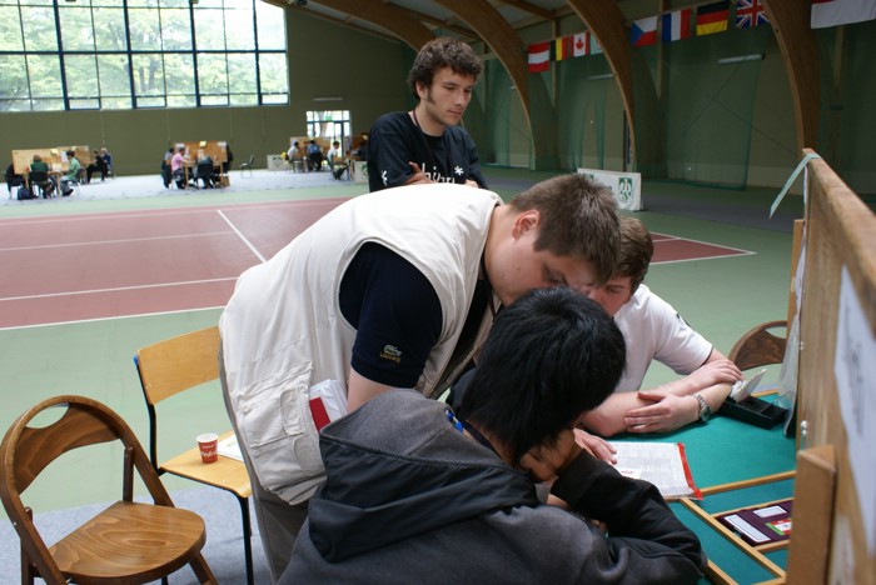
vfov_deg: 43.7
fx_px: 731
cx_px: 438
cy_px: 292
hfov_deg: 61.9
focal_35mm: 30
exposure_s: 1/30
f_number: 5.6
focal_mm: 20
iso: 200
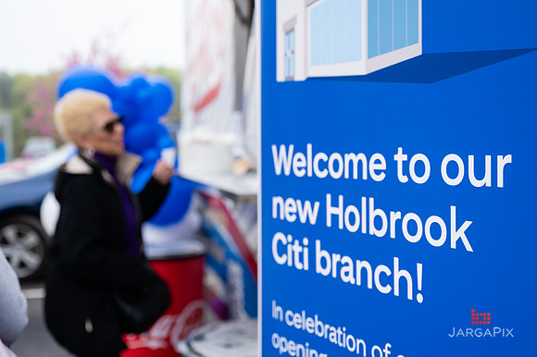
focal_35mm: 49
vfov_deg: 27.5
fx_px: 730
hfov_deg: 40.4
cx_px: 283
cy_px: 169
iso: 200
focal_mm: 45
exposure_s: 1/800
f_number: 3.5
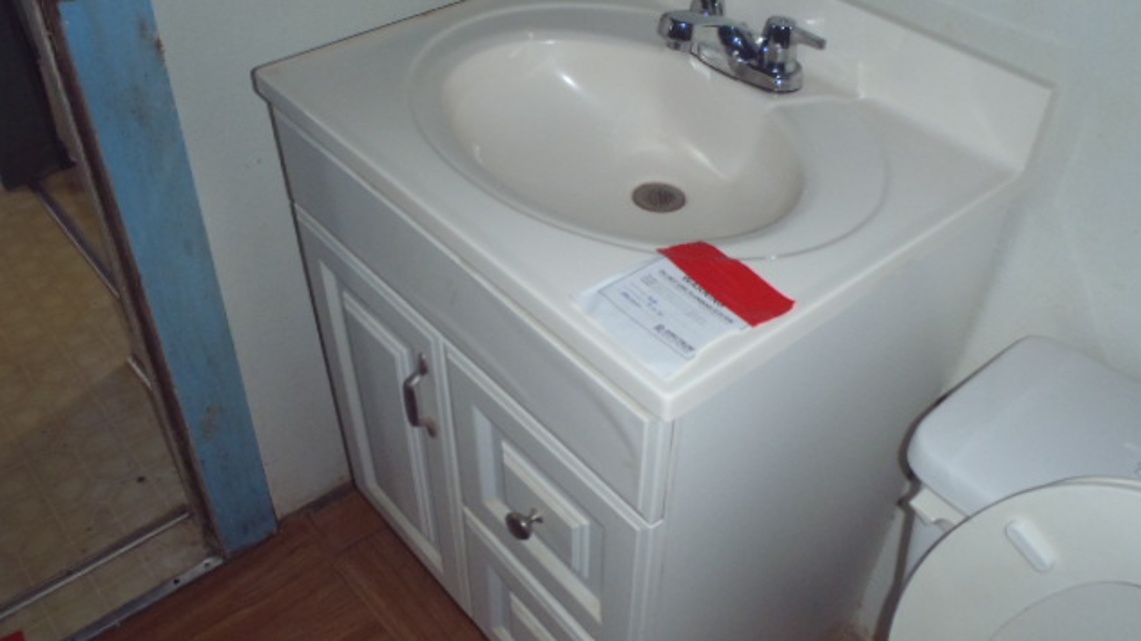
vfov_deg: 37.7
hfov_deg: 62.6
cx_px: 578
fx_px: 938
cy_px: 344
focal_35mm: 31
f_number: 3.9
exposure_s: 1/30
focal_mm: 5
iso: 250
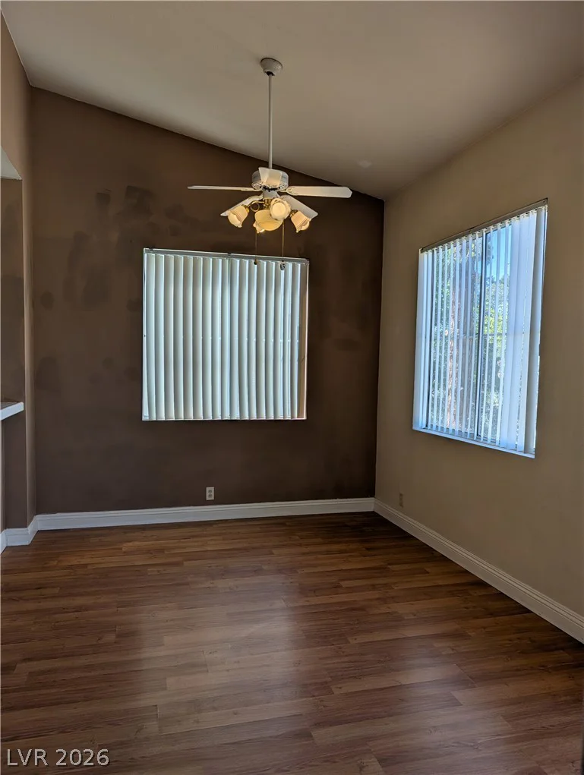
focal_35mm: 24
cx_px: 292
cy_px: 388
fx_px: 538
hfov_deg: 56.9
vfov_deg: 71.5
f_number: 1.68
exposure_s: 1/1745
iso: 20
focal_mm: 6.9
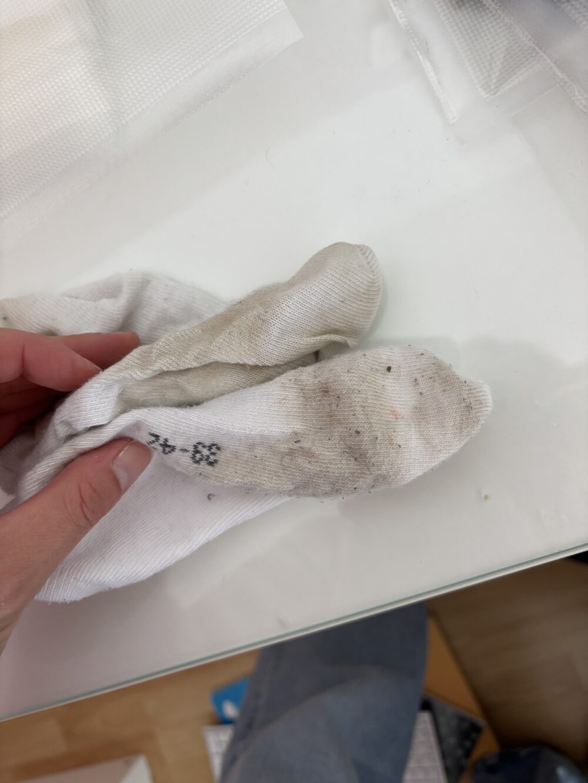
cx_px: 294
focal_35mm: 26
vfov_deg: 67.3
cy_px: 392
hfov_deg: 53.1
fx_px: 589
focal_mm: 5.96
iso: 125
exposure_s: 1/95
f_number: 1.6
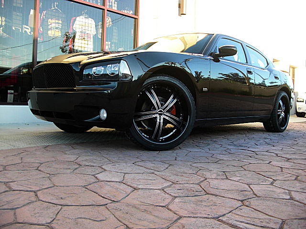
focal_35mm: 36
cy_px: 114
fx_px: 318
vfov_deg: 39.7
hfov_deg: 51.4
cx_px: 153
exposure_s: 1/80
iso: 50
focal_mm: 6.3
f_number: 2.8
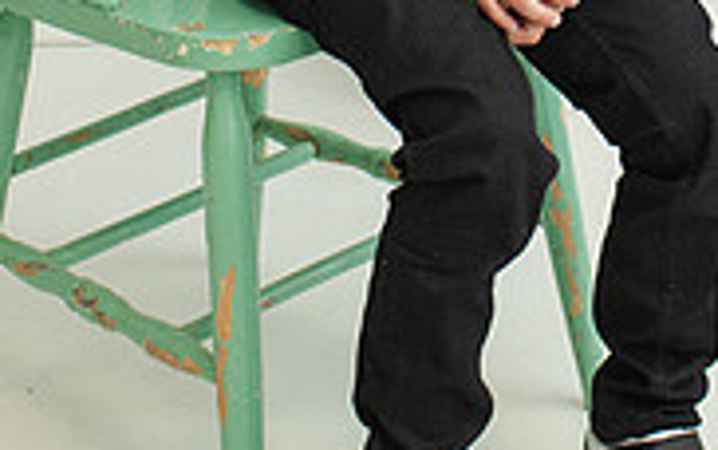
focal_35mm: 147
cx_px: 508
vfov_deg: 8.5
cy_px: -436
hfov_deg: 14.2
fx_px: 2878
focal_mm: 35
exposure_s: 1/200
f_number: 3.5
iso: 220
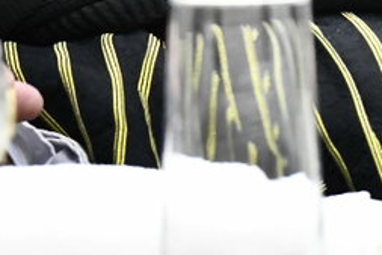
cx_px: 88
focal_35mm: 1657
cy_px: -369
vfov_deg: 0.8
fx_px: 17592
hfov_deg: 1.2
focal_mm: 300
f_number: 5.6
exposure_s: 1/250
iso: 3200
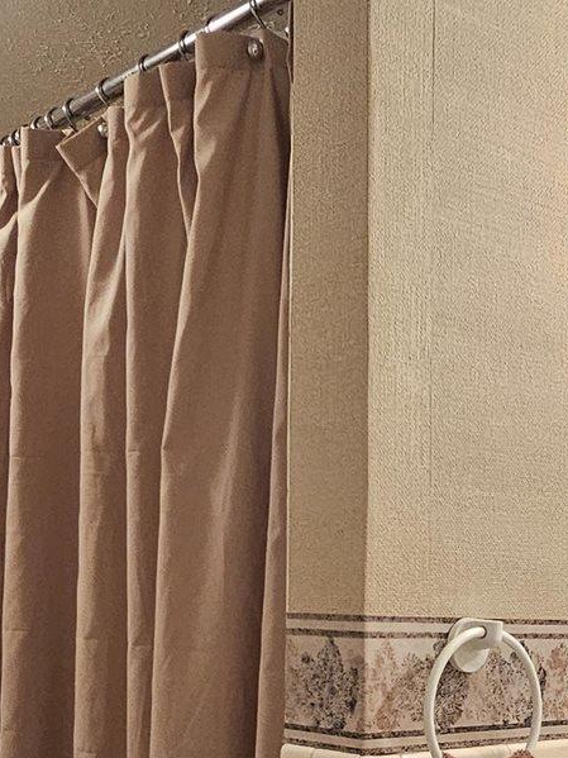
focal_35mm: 50
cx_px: 342
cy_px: 647
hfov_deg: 29.0
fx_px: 1094
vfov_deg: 36.4
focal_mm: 2.2
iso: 320
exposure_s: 1/60
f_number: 2.2
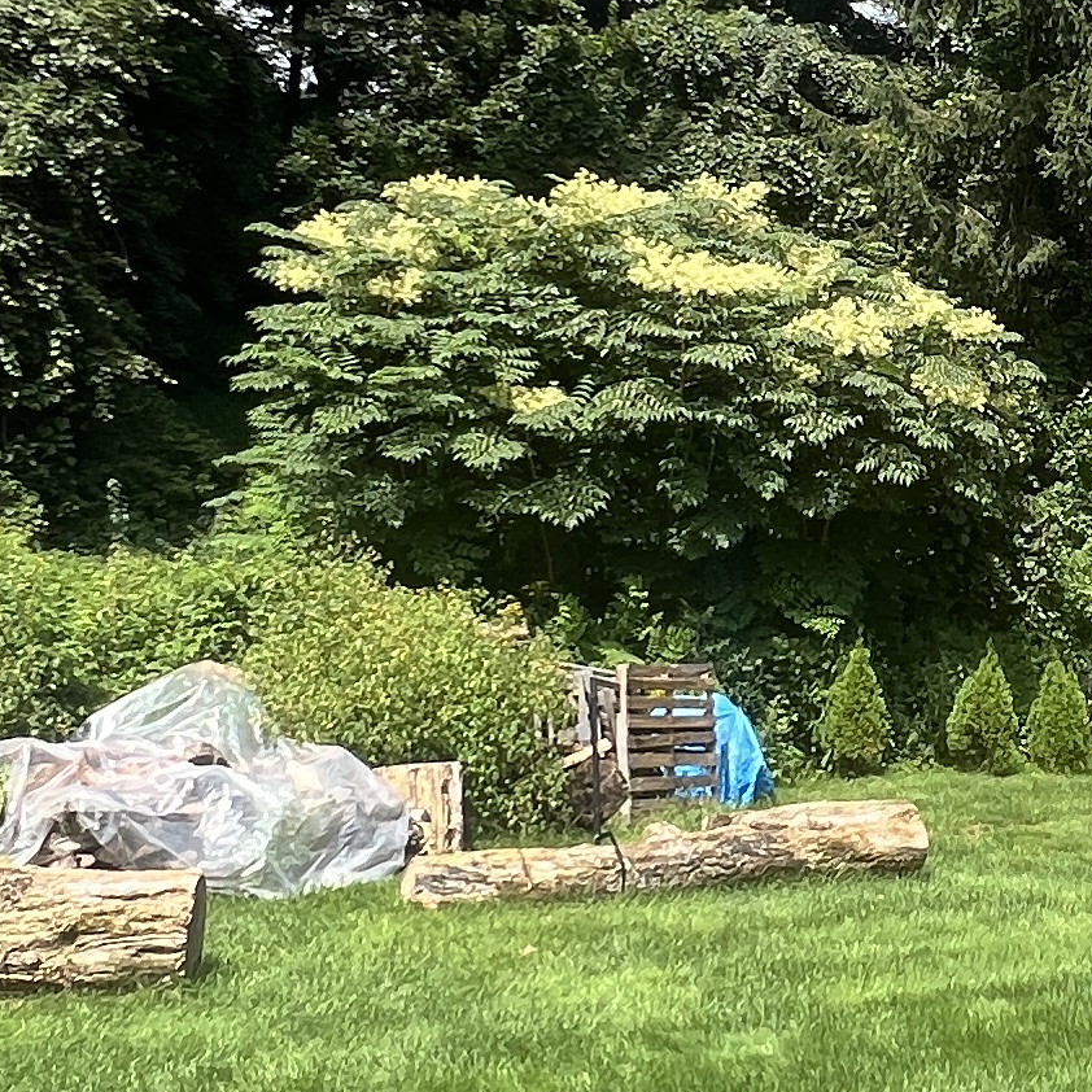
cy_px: 406
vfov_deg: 30.9
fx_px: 1963
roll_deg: -0.9
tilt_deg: +4.6
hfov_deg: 28.2
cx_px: 1214
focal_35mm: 55
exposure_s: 1/763
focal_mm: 1.57
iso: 32
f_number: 1.8
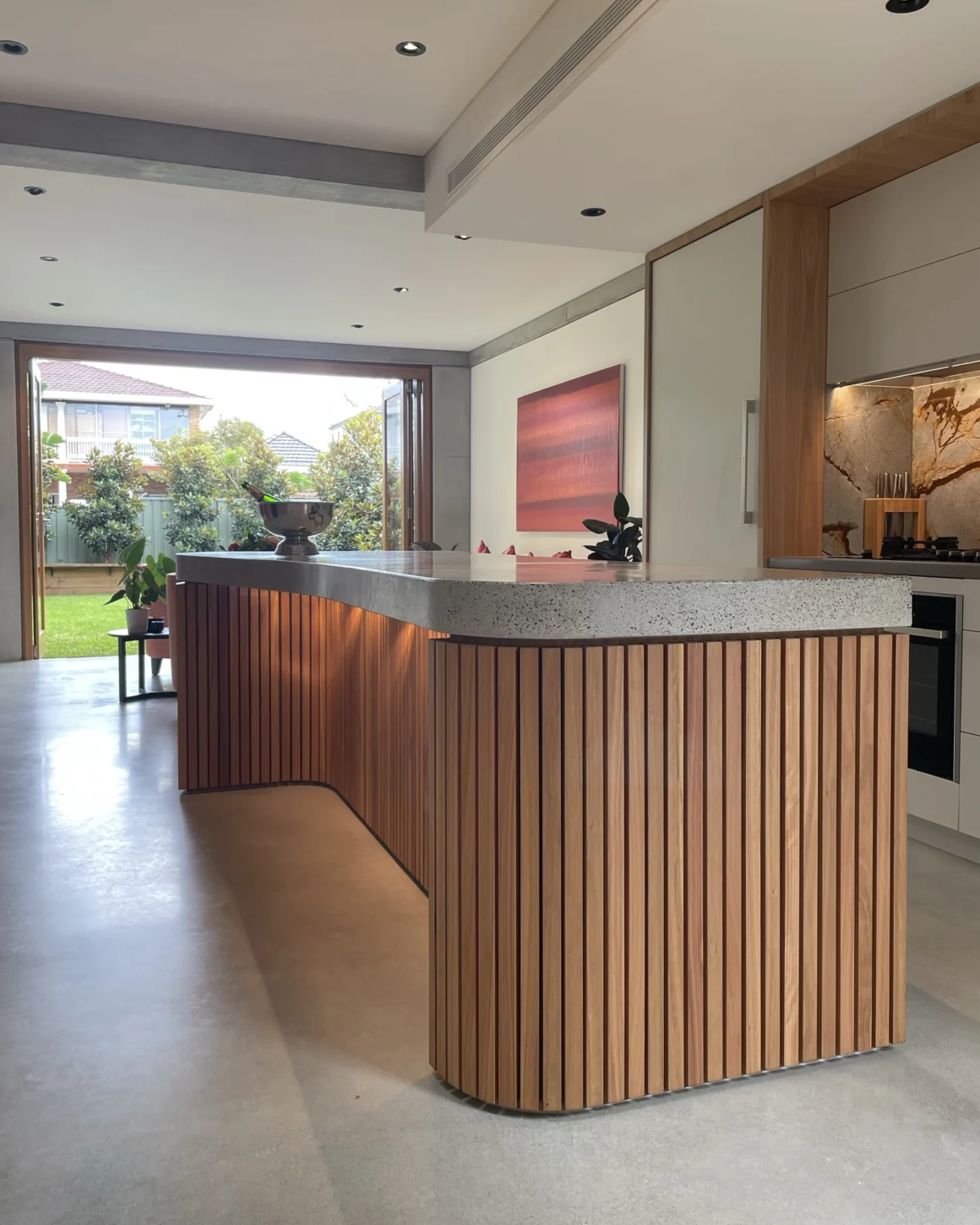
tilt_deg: -2.3
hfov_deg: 51.5
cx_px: 483
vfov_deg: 62.2
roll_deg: +0.1
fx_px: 1015
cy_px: 594
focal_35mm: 28
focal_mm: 4.2
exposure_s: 1/100
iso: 50
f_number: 1.6
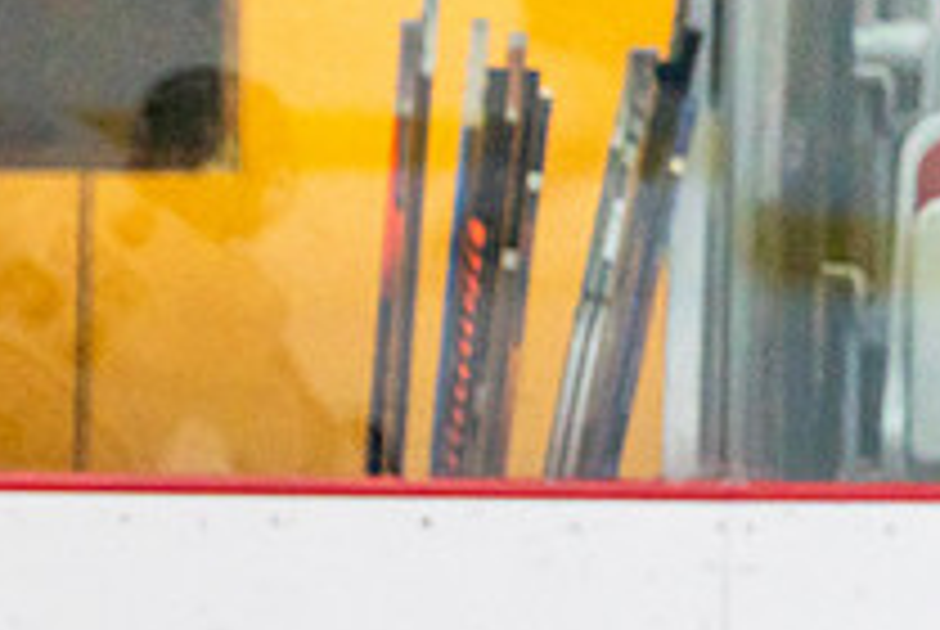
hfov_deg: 2.6
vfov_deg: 1.7
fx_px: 20970
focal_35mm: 802
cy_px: 927
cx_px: -500
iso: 3200
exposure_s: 1/1250
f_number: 2.8
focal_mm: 200
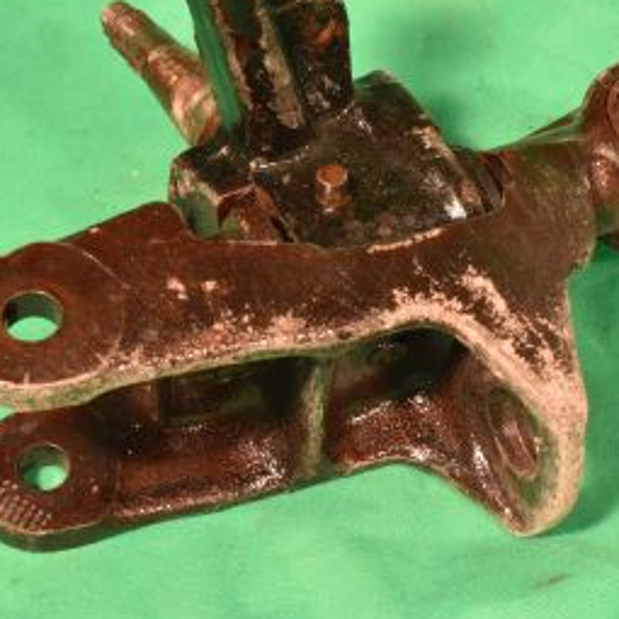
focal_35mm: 90
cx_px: 306
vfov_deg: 19.1
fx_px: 1821
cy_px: 146
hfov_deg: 19.3
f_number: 14
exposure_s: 1/50
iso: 1800
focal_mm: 30
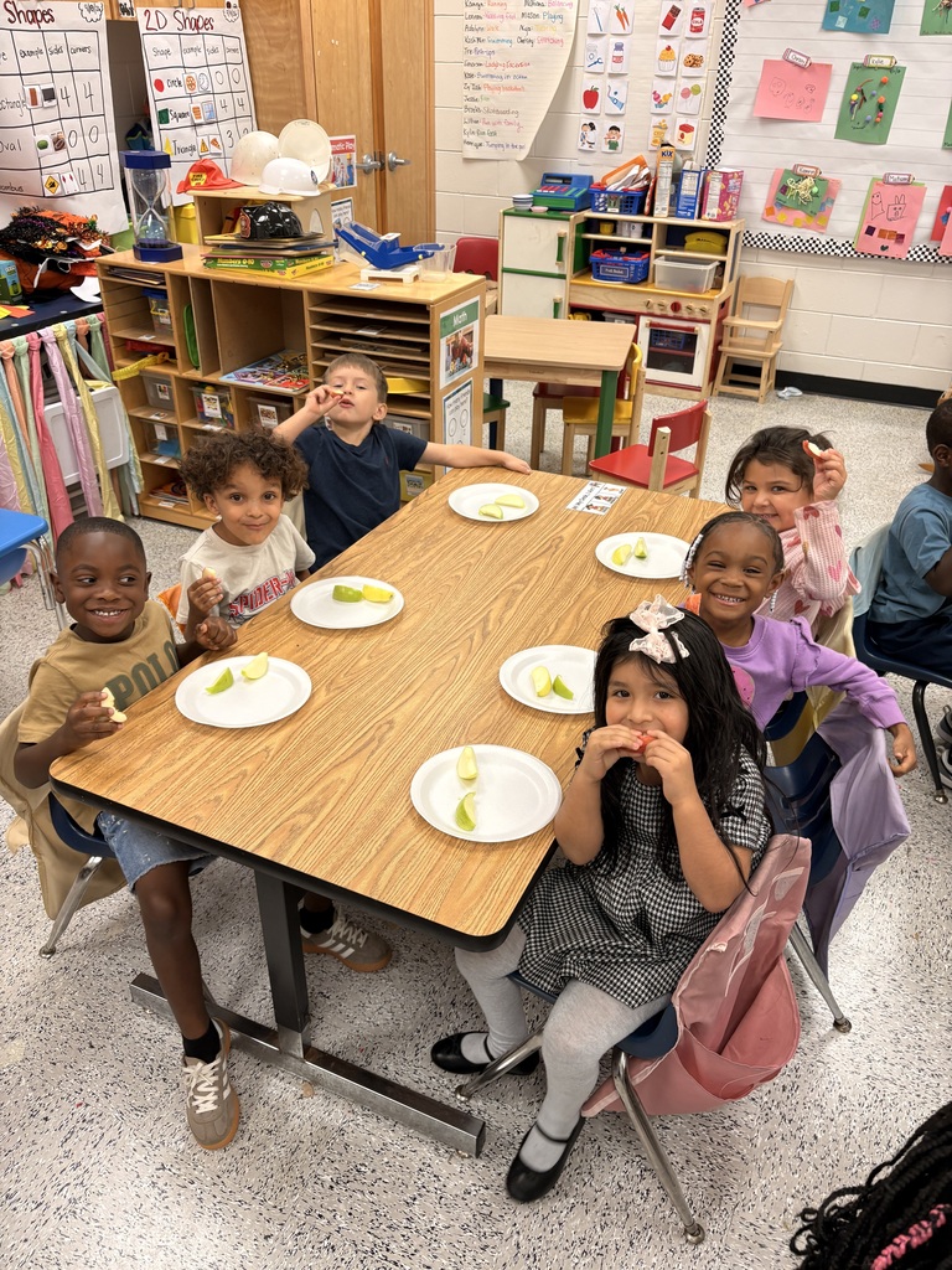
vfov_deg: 67.3
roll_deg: -1.2
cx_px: 476
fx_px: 953
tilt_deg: -30.7
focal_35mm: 26
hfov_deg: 53.1
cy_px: 635
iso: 80
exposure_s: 1/60
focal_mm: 5.96
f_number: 1.6
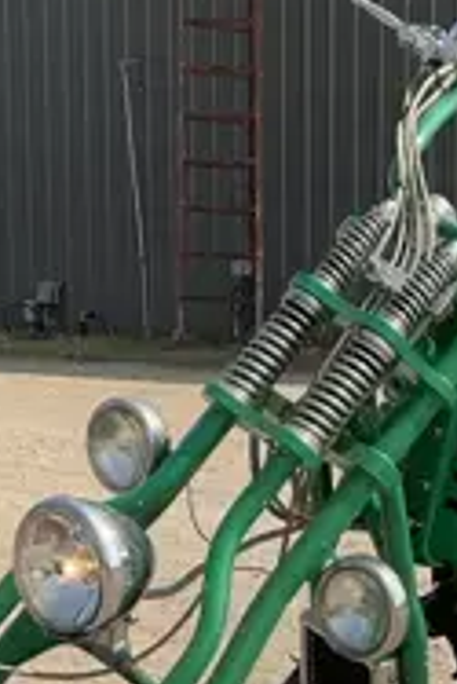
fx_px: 1958
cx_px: 526
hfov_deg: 13.0
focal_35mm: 103
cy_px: 633
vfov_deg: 19.4
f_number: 1.8
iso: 25
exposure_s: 1/1912
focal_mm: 3
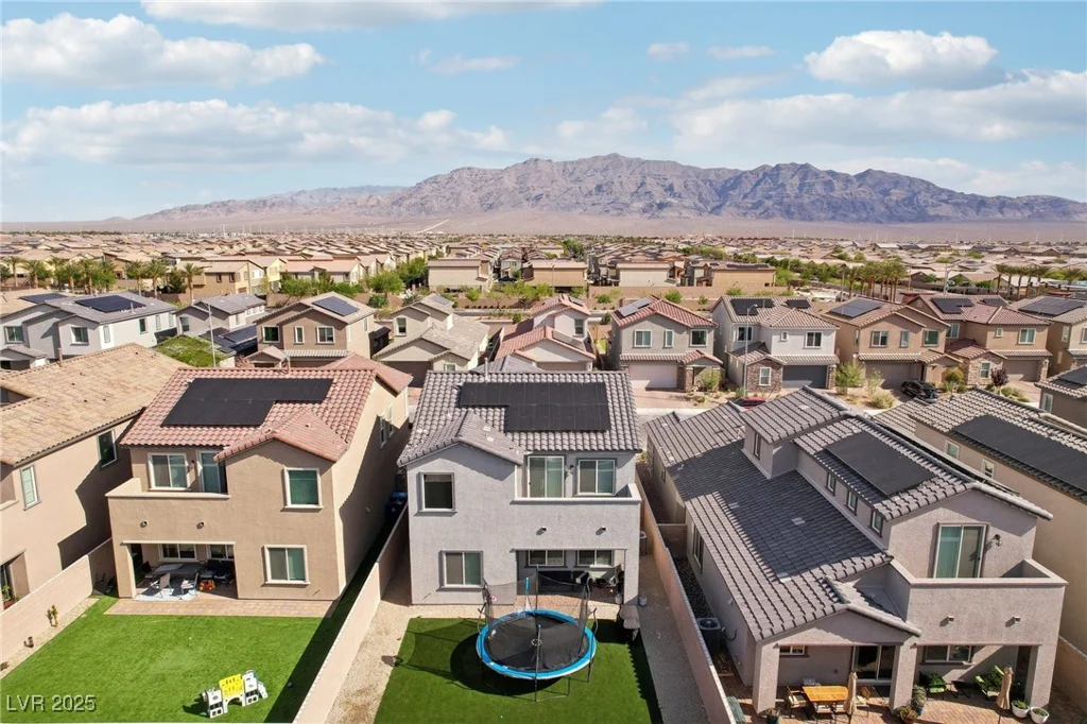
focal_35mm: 22
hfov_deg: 78.6
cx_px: 544
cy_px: 362
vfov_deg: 57.2
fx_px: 664
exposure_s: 1/1600
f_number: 2.8
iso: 120
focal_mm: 8.4
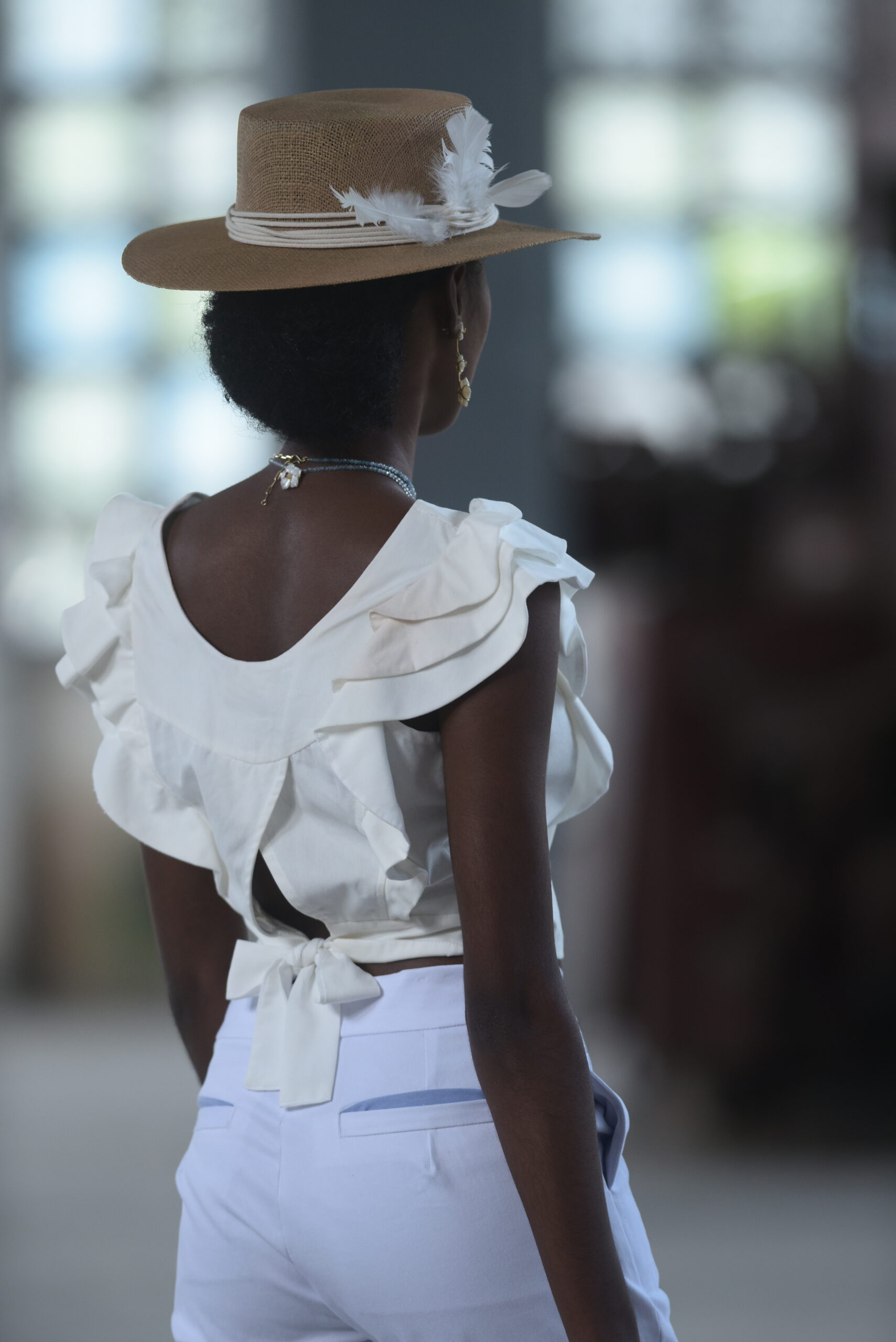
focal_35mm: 300
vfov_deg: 6.9
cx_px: 448
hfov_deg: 4.6
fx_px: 11189
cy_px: 671
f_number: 4
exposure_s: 1/500
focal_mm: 300
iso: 800
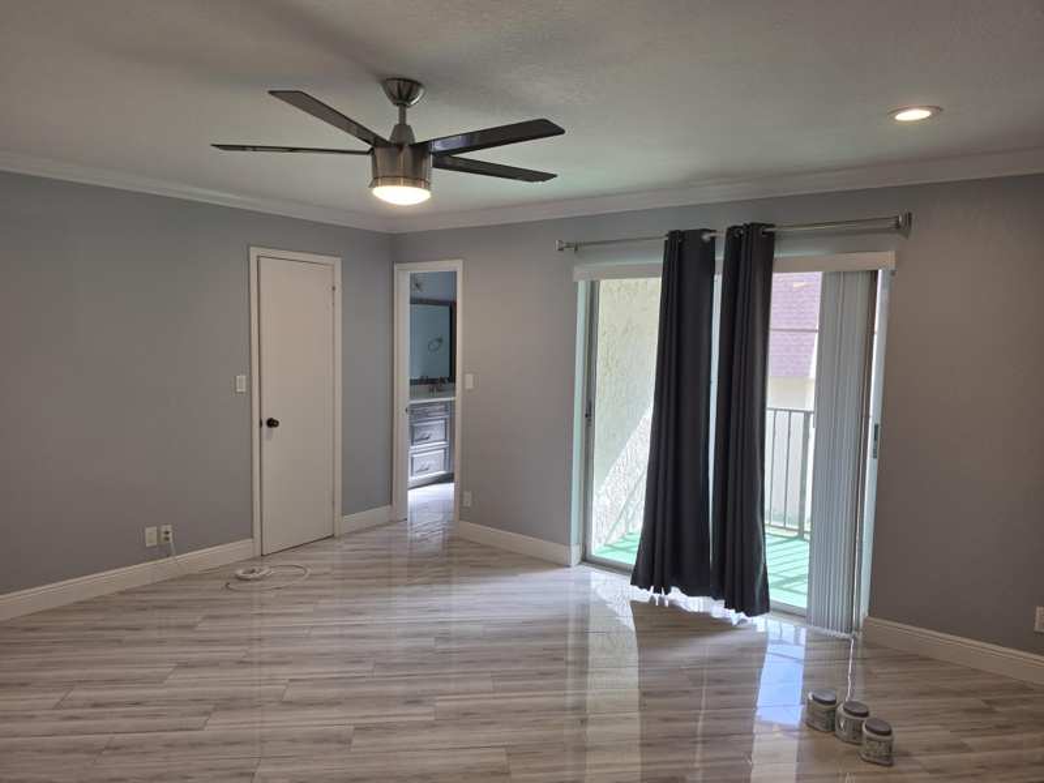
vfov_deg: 58.9
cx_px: 522
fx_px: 694
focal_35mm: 23
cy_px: 392
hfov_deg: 73.9
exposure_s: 1/120
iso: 25
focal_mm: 6.5
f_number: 1.4
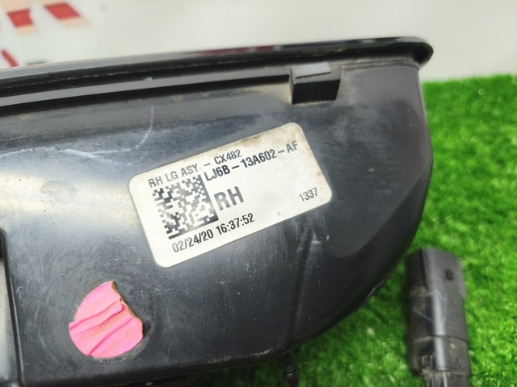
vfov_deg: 58.9
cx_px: 258
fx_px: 344
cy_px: 194
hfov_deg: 73.9
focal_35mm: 23
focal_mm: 5.35
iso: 1000
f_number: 1.7
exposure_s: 1/400
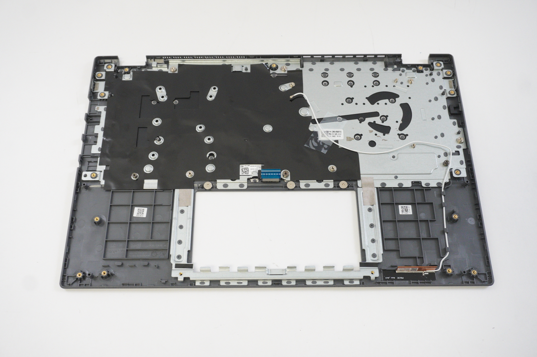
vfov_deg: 36.8
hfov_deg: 53.2
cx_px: 268
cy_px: 178
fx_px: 536
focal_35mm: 36
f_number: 5.6
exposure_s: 1/100
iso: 2000
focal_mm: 24
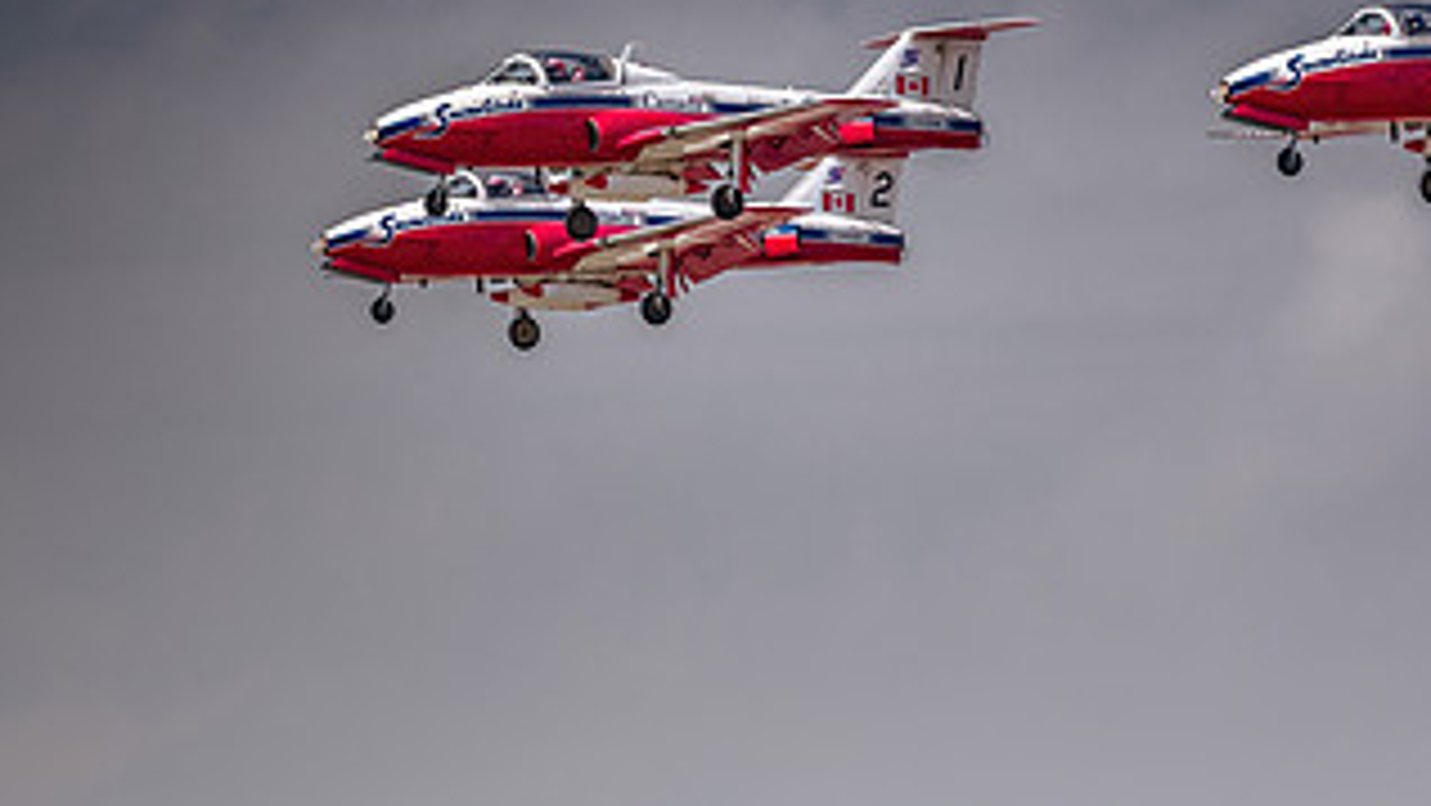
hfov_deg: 5.1
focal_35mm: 423
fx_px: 16053
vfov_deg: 2.9
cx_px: 352
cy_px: 817
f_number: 6.3
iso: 200
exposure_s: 1/400
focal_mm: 150
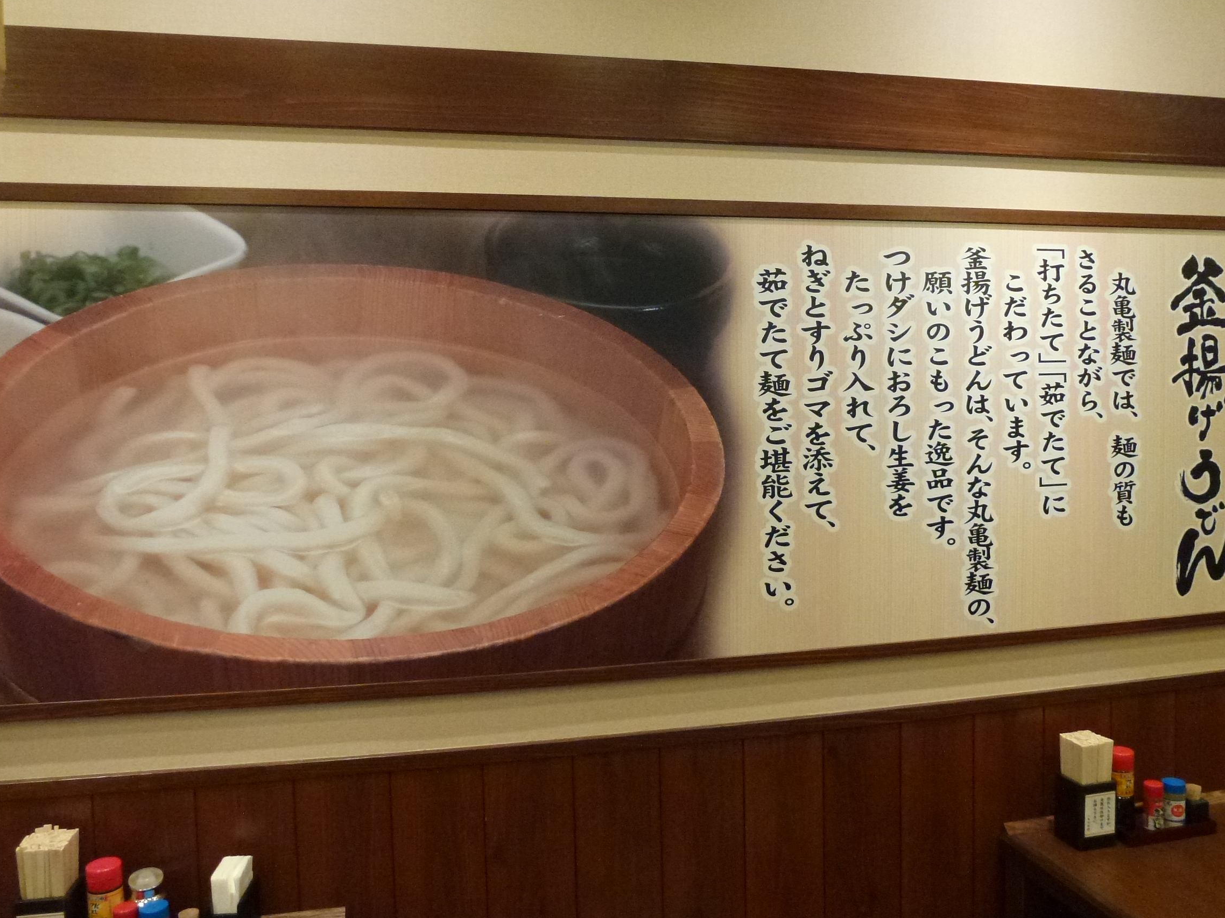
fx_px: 955
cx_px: 631
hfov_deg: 65.3
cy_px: 449
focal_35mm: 27
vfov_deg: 51.4
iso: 400
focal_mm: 4.3
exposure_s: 1/50
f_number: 3.3
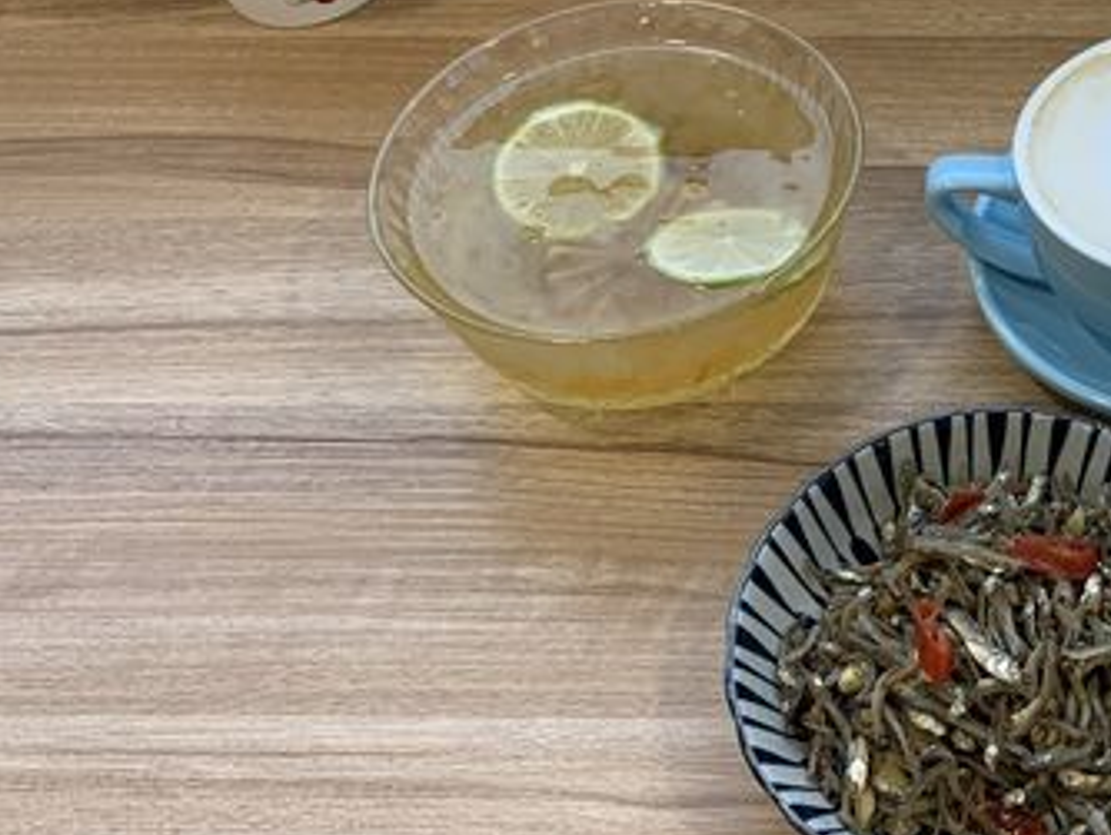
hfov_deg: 32.2
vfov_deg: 25.7
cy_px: 183
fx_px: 1799
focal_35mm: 56
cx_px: 1058
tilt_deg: -43.8
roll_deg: +1.0
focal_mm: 4.25
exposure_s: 1/92
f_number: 1.8
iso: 100
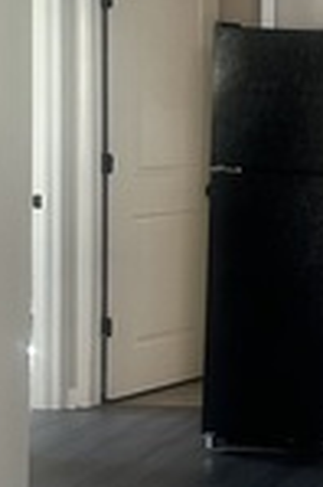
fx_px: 1511
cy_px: 188
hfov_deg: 11.3
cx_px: 587
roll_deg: -0.6
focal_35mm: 112
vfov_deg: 18.3
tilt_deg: -2.1
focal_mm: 6.86
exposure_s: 1/109
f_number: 1.78
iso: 250
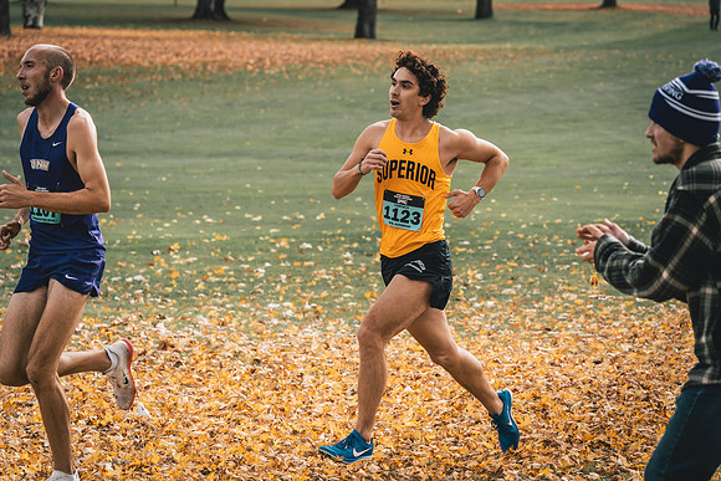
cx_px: 380
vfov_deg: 8.5
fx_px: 3253
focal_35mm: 162
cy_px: 227
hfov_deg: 12.6
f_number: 6.3
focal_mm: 154
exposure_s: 1/1250
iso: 400
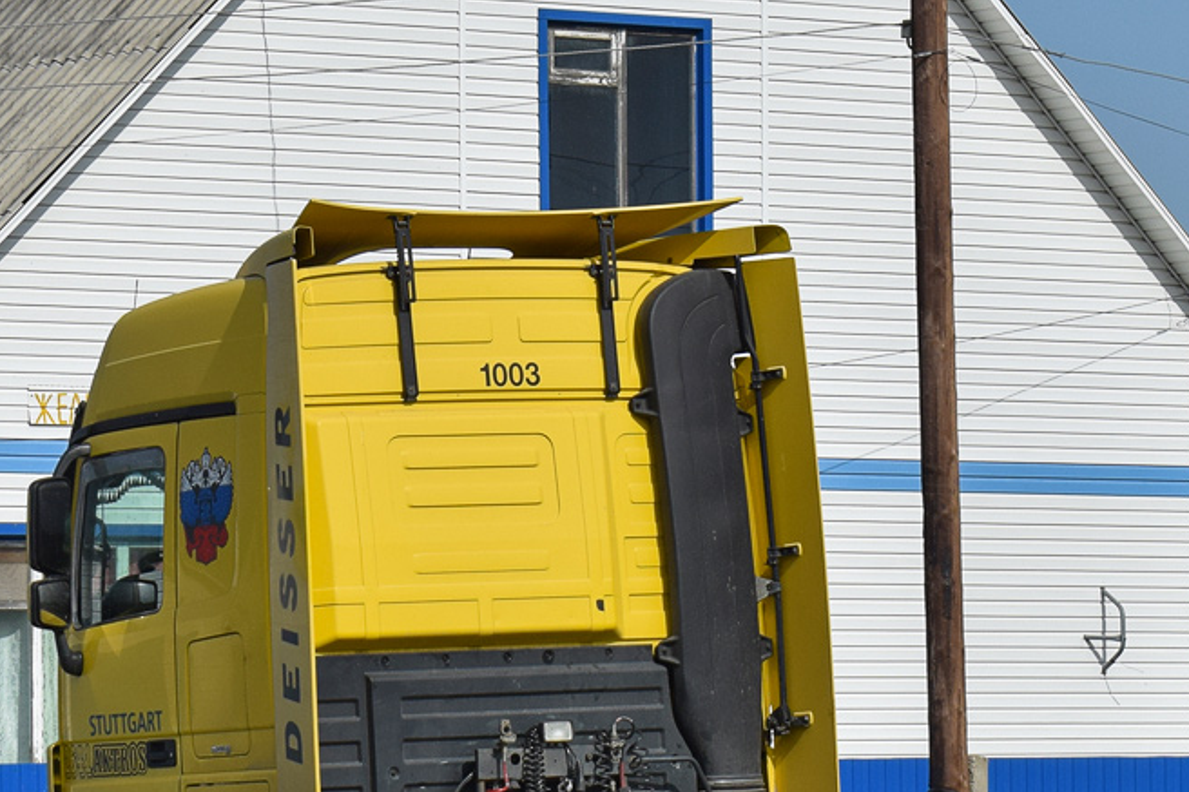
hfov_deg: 13.6
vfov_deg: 9.1
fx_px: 4983
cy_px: 576
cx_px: 587
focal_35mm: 151
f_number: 8
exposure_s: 1/1000
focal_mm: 55
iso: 200
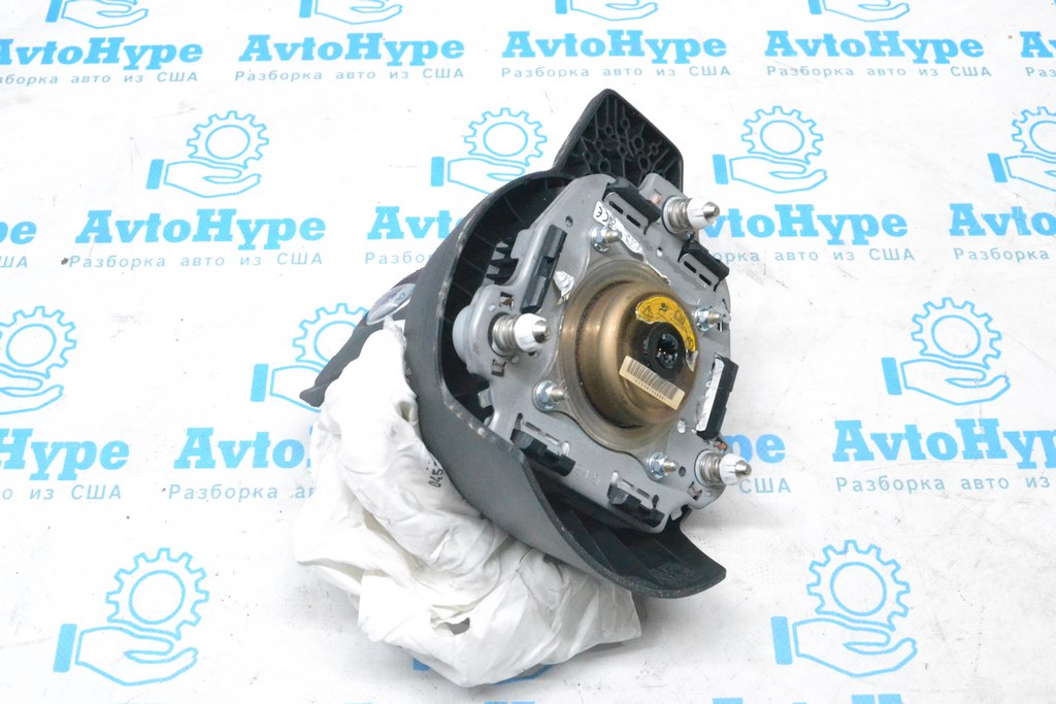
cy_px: 352
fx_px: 1056
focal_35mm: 36
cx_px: 528
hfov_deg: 53.1
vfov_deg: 36.9
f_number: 9
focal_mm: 24
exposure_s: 1/160
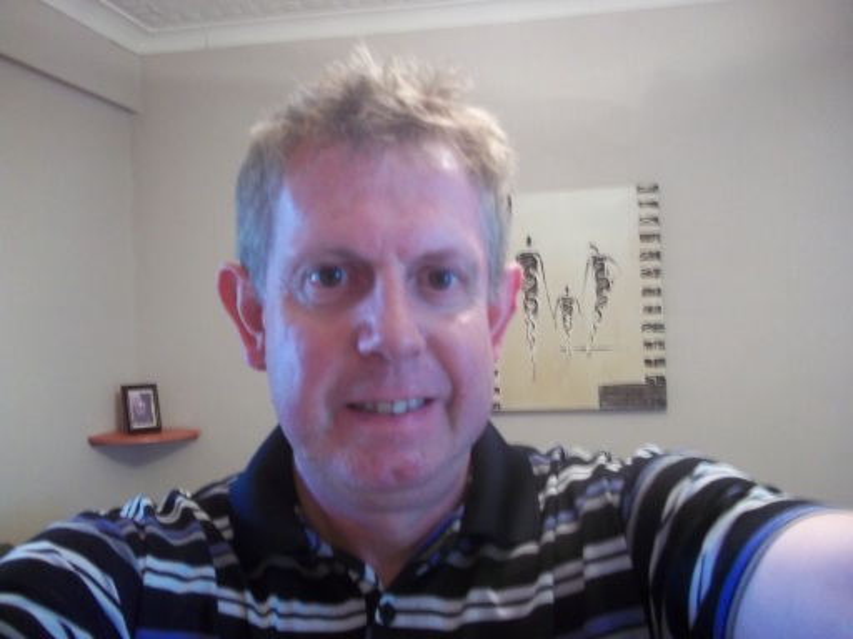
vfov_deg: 44.2
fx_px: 789
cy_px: 320
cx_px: 426
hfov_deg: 56.8
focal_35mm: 32
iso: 223
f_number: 2.9
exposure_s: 1/8
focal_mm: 5.7
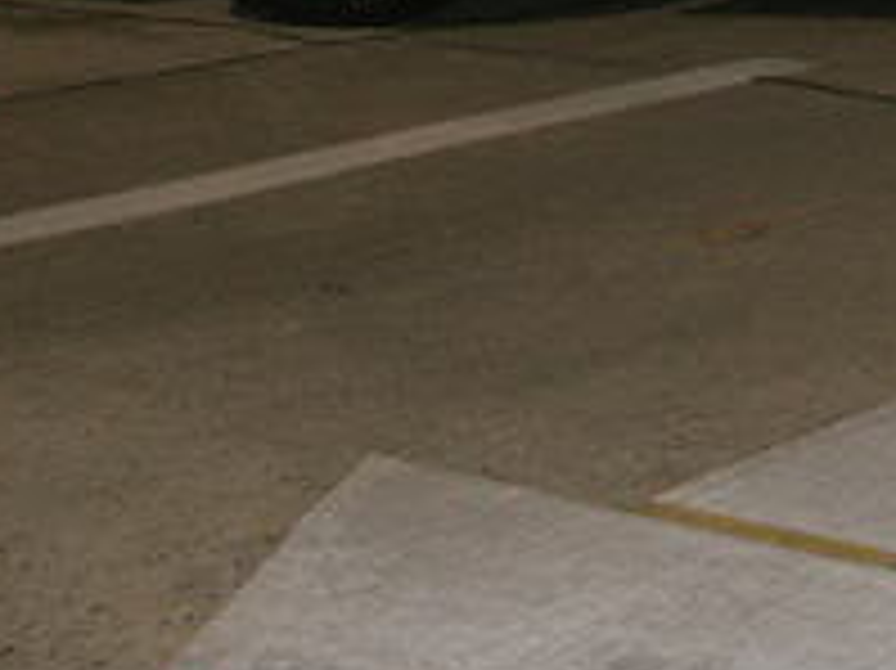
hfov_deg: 15.7
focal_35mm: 119
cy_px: -238
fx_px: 3078
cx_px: 1166
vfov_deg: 12.0
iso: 100
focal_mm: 7.7
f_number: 3.5
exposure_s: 1/40
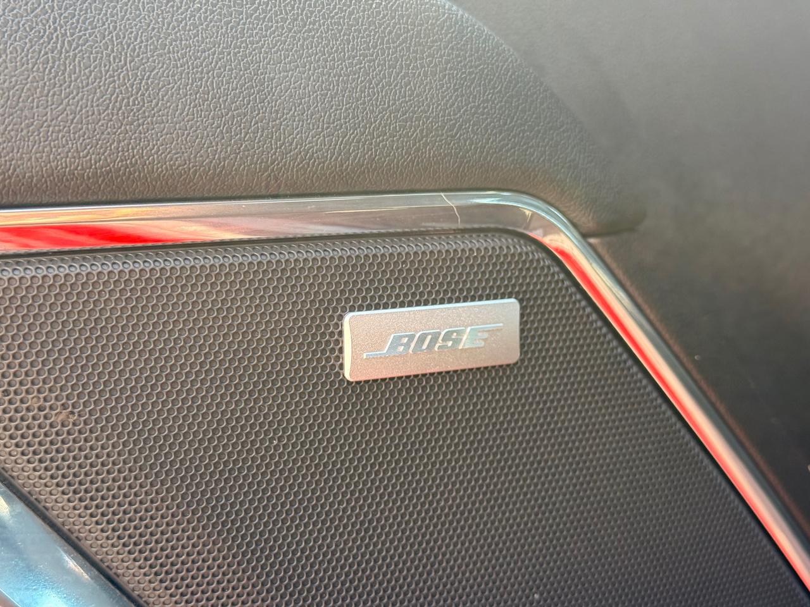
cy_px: 304
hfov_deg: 39.7
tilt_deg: -11.5
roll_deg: +1.2
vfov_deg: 30.3
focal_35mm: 48
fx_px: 1123
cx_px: 405
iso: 100
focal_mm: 6.76
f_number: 1.78
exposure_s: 1/242
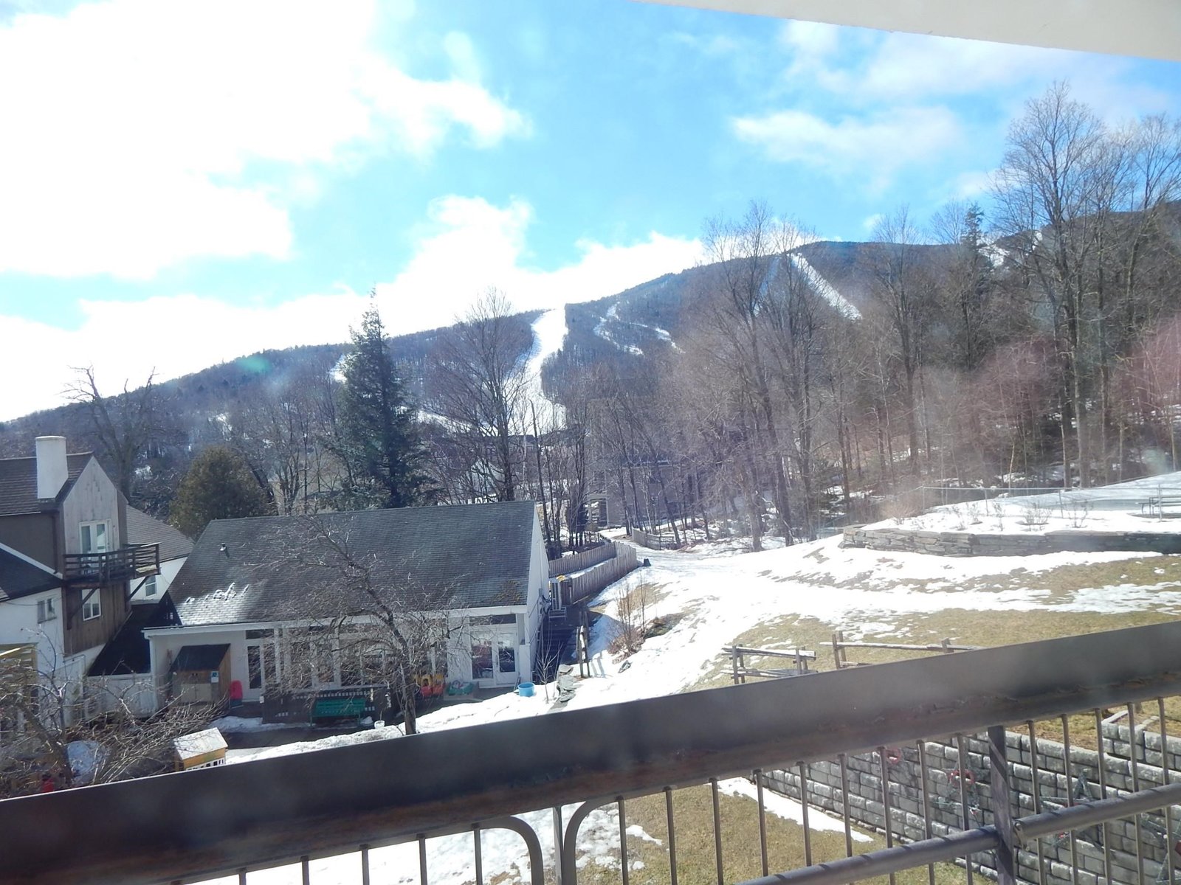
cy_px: 442
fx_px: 751
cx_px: 590
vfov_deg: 61.1
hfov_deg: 76.4
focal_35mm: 22
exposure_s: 1/1500
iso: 125
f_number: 6
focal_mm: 4
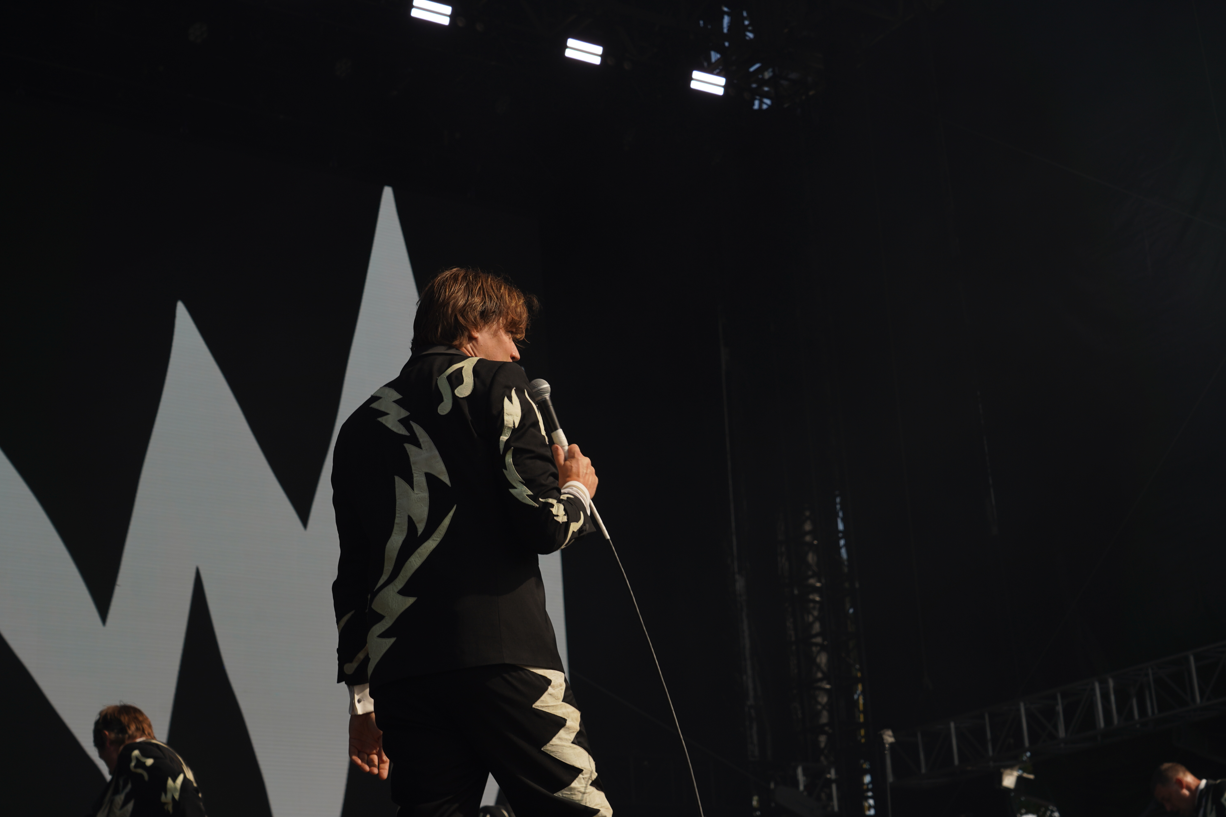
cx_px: 613
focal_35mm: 61
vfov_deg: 22.3
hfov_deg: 32.9
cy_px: 408
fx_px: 2077
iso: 100
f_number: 8
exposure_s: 1/400
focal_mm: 61
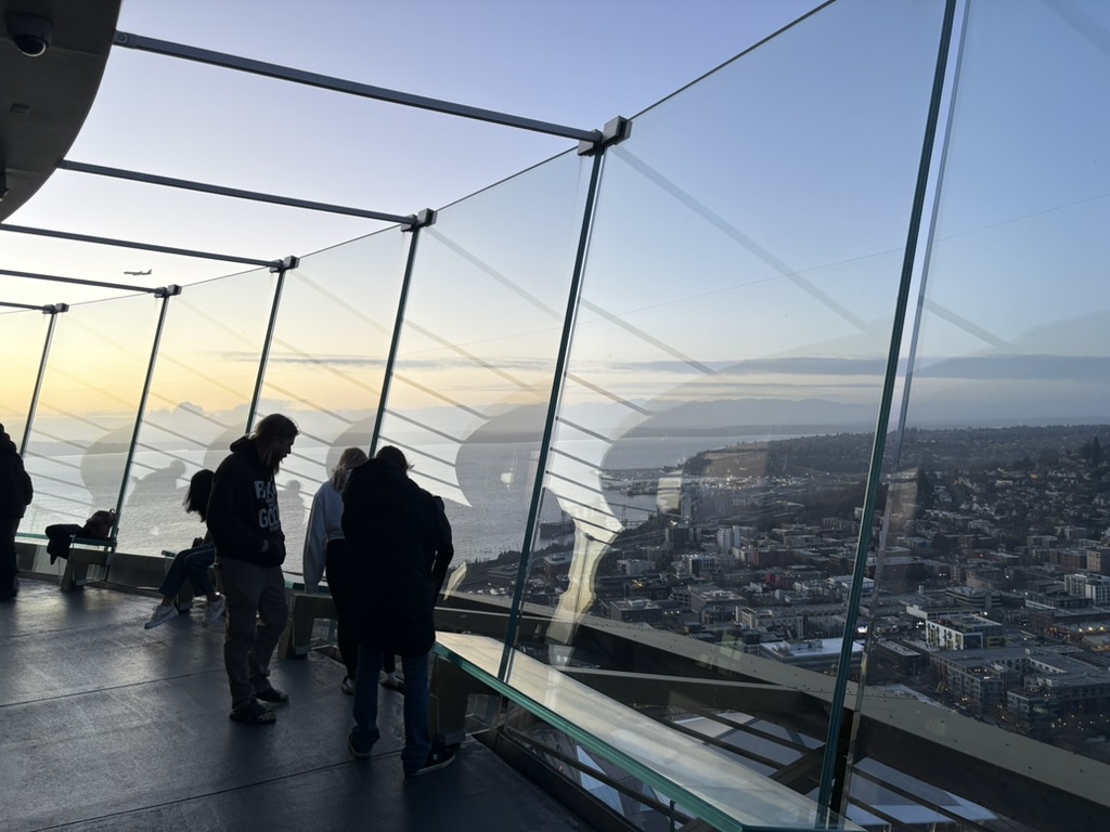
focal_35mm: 26
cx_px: 555
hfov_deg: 67.3
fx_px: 834
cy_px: 416
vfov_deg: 53.1
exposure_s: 1/121
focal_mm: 5.96
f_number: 1.6
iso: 50
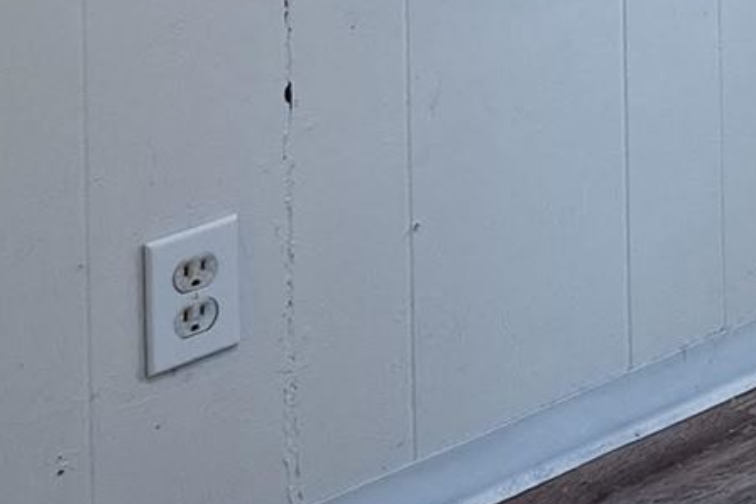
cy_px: -770
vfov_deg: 10.4
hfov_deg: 11.6
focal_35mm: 110
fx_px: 2310
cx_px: 2202
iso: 400
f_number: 8
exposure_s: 1/320
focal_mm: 16
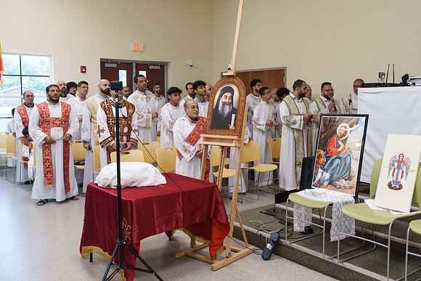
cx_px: 234
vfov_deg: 37.6
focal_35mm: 35
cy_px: 125
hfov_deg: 54.0
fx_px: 412
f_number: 3.5
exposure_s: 1/160
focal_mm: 31
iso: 1600
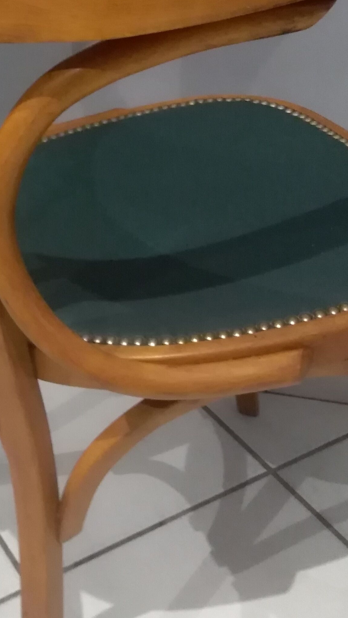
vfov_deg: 35.9
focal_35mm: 58
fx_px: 951
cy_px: 254
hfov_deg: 20.7
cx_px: 123
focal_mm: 3.54
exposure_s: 1/14.3
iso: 944
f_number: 2
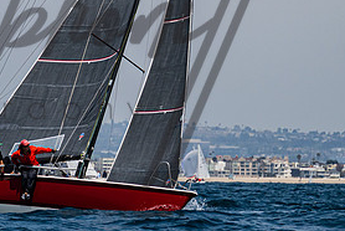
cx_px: 146
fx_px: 5478
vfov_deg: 2.4
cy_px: -20
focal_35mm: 571
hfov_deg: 3.6
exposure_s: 1/1250
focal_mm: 200
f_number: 6.3
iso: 250
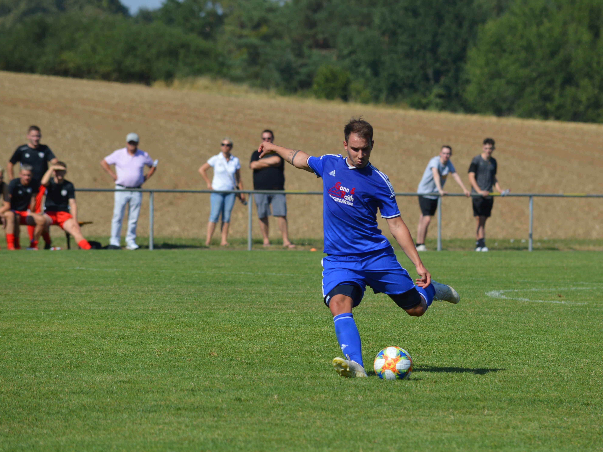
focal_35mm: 391
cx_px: 325
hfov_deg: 5.1
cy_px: 226
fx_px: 6811
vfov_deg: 3.8
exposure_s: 1/2000
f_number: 7.1
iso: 400
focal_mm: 240
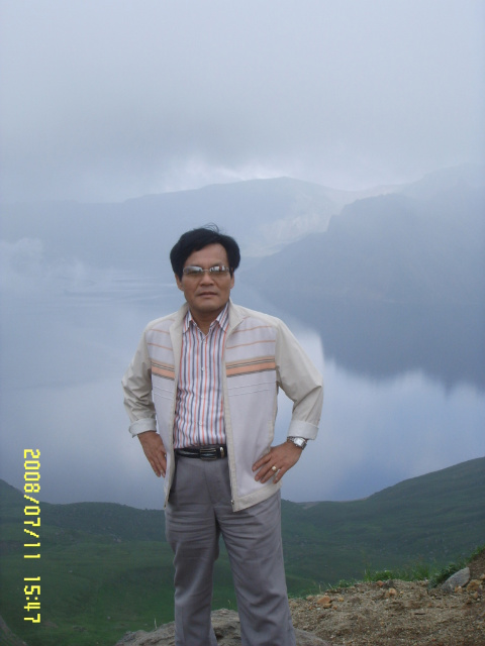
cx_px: 242
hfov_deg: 29.1
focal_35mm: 50
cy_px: 323
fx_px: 934
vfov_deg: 38.2
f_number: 6.7
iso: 50
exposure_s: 1/250
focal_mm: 8.8
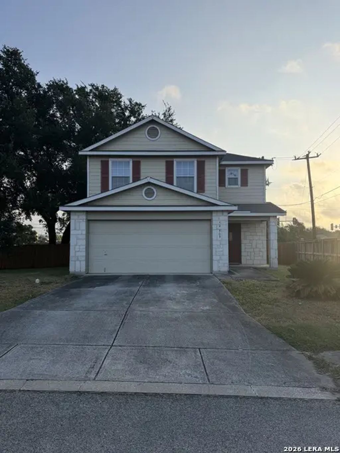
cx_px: 170
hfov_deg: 56.8
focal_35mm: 24
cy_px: 226
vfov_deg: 71.6
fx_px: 314
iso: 100
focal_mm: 6.76
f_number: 1.78
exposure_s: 1/3279
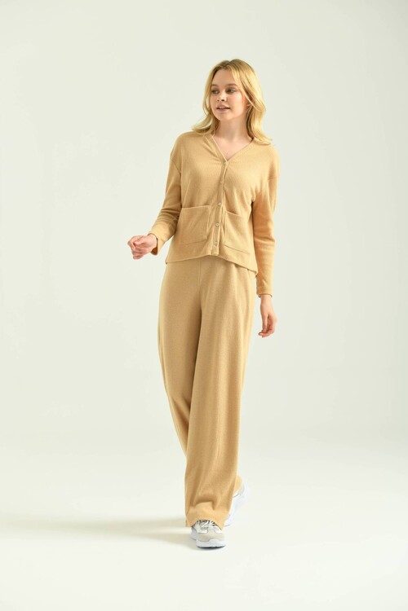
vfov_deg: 23.9
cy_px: 306
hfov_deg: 16.1
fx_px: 1445
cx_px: 204
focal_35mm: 85
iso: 125
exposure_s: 1/160
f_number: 5.6
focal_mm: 85
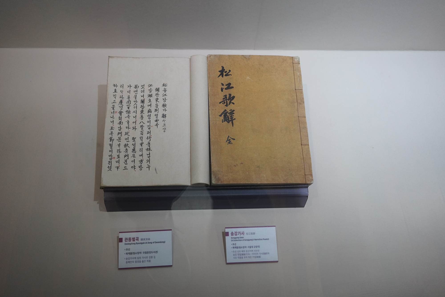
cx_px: 222
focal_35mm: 35
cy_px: 148
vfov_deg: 37.9
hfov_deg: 54.4
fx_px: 433
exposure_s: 1/100
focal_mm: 35
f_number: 4
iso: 1600
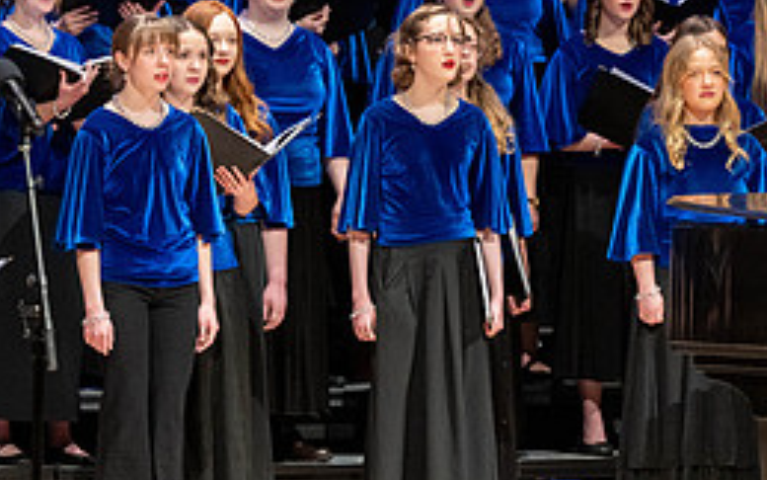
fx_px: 6690
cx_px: 275
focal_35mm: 320
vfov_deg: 4.1
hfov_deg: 6.6
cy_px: 93
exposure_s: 1/200
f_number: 4
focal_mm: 140
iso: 3200
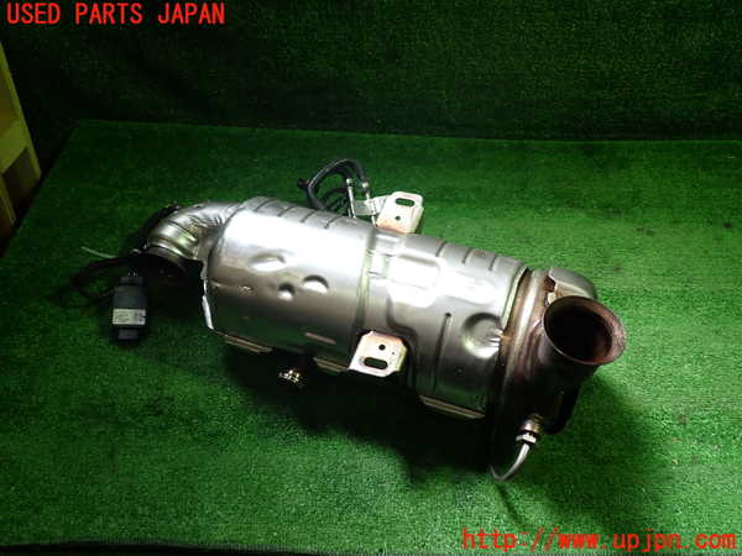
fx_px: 643
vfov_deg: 46.8
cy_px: 278
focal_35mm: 30
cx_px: 371
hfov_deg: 60.0
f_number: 2.3
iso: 125
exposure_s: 1/60
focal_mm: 5.4
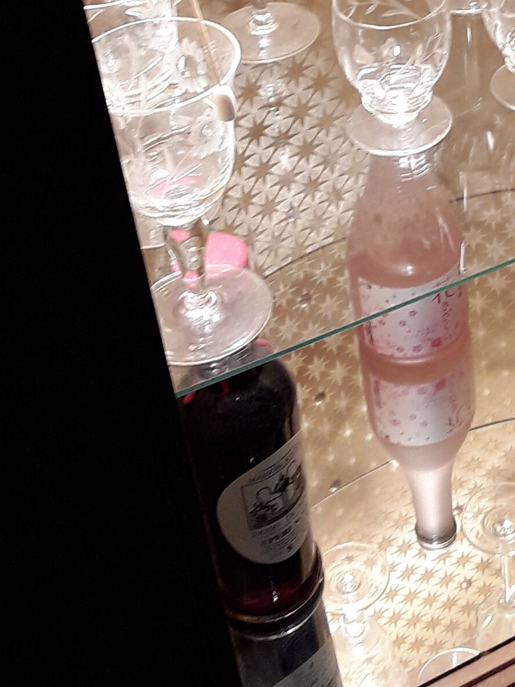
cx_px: 592
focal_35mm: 74
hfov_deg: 19.0
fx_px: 1468
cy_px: 44
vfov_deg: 25.4
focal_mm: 2.91
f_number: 1.9
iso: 50
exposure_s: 1/33
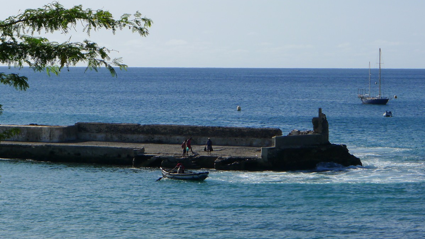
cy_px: 114
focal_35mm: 126
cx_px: 213
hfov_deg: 17.0
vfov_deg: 9.6
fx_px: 1420
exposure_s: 1/800
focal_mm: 19.2
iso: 80
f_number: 4.5
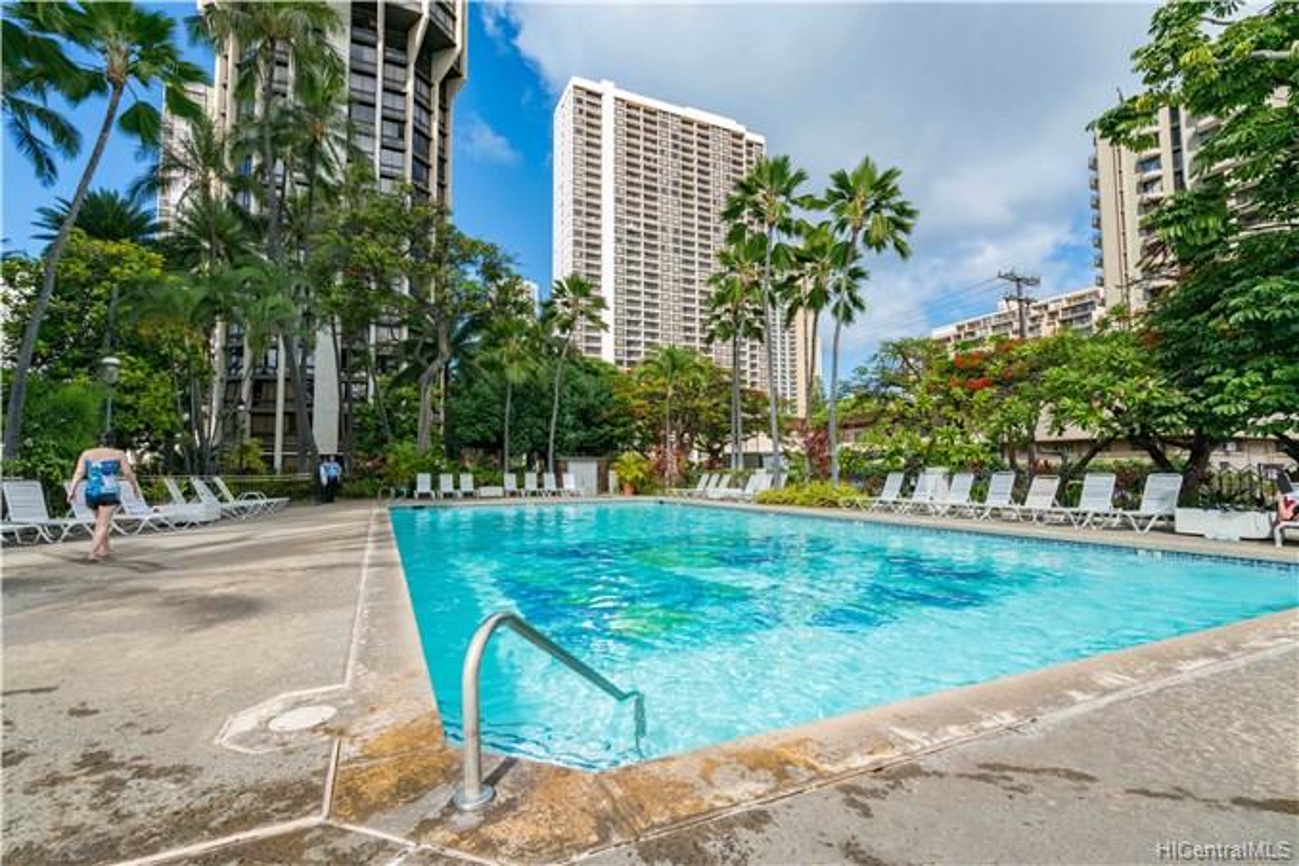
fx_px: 577
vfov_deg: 73.7
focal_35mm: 16
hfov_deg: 96.7
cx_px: 650
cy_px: 433
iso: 320
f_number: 9
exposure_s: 1/640
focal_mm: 16
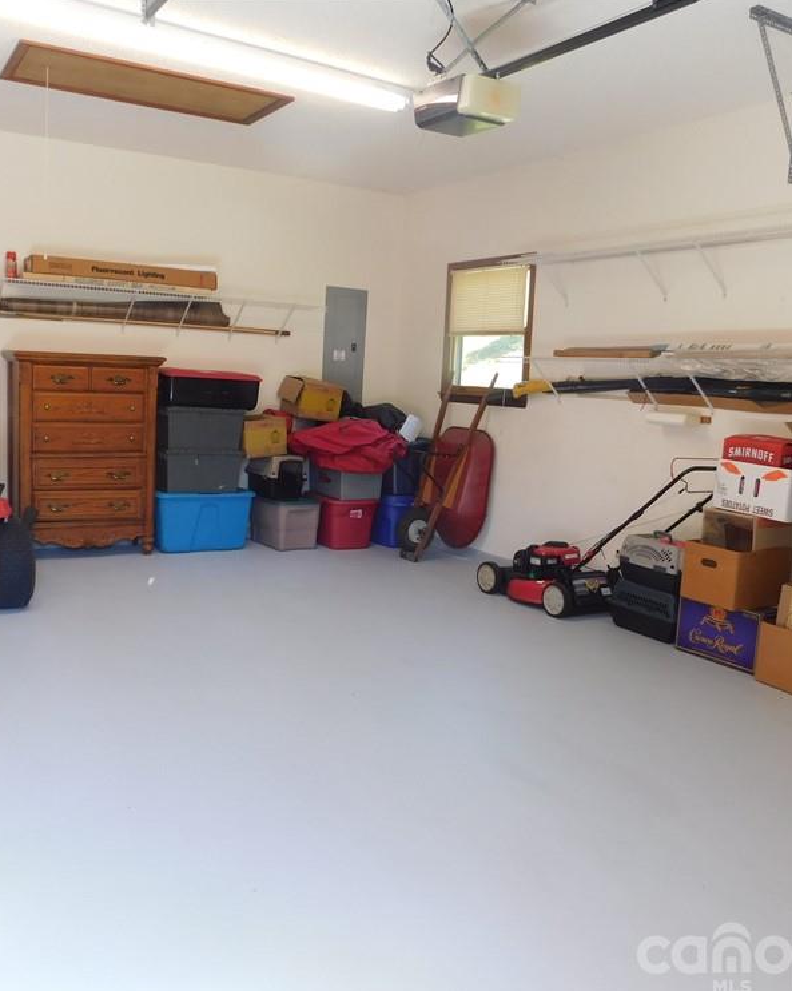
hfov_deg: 47.0
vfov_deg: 57.2
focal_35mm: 31
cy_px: 508
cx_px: 350
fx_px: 909
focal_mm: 4
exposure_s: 1/30
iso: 125
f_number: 3
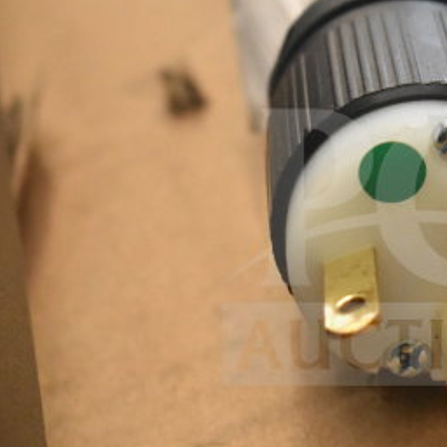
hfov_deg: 10.4
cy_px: 247
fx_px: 2440
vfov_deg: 10.5
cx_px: 417
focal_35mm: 167
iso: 6400
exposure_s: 1/100
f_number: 5.6
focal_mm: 55
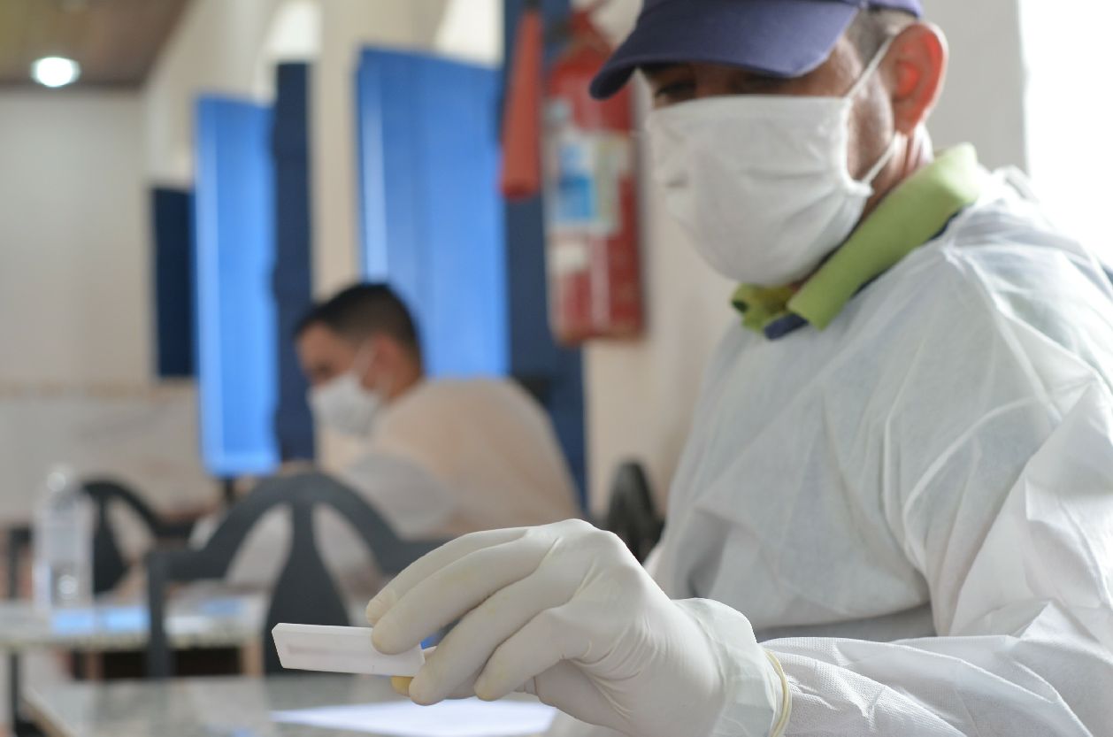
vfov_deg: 18.1
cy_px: 368
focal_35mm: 75
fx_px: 2314
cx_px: 556
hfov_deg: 27.0
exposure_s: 1/100
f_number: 5
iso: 400
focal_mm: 50
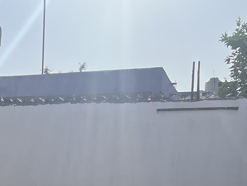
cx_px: -82
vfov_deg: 14.9
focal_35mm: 92
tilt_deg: -8.3
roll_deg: -0.4
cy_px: 281
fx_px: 657
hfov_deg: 19.5
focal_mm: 5.7
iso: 50
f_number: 1.5
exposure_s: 1/4115
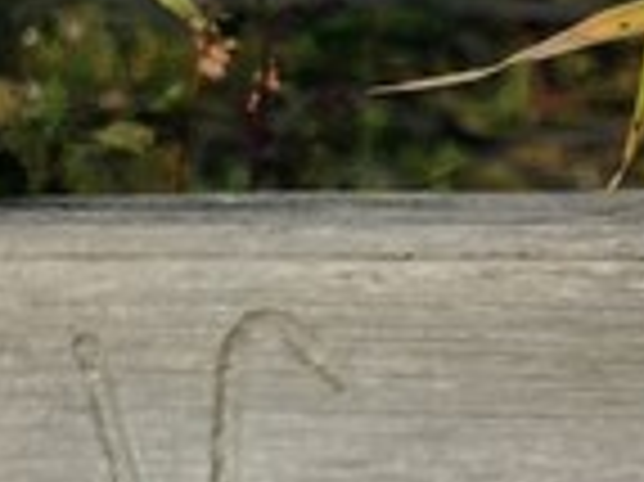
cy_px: 829
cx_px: 1720
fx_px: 2491
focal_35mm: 134
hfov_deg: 11.3
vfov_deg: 10.5
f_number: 1.7
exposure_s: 1/2862
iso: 50
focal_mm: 5.31
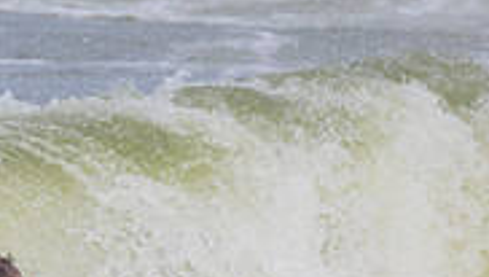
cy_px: 271
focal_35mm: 3459
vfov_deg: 0.4
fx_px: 44916
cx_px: -122
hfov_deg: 0.6
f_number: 11
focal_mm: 800
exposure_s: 1/2000
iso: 560
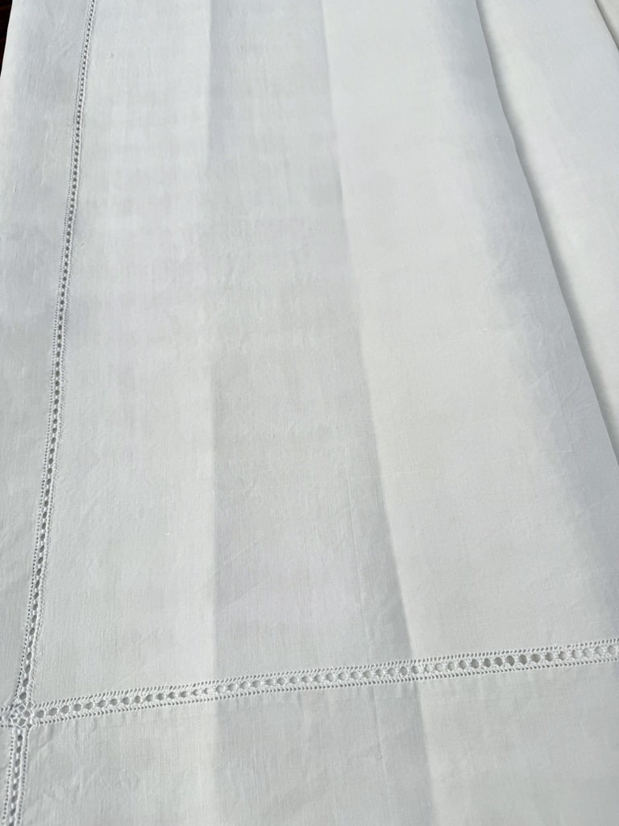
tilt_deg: -66.6
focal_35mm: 24
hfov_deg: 56.8
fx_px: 572
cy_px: 413
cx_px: 310
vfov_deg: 71.6
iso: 64
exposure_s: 1/100
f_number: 1.78
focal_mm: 6.76
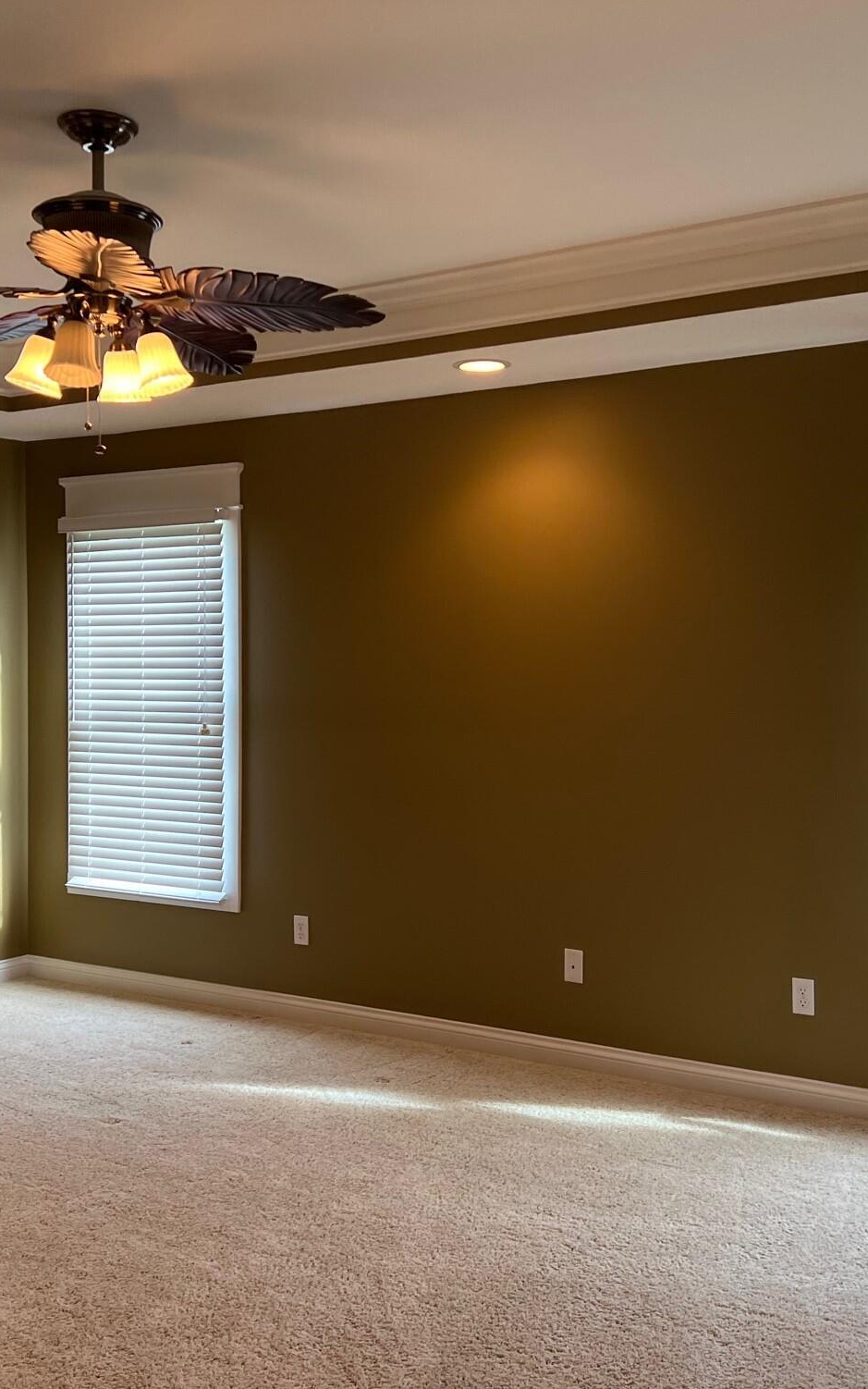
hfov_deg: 34.4
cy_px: 693
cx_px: 441
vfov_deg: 52.7
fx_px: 1400
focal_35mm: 37
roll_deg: +0.5
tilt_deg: -2.3
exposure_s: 1/120
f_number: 1.5
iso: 125
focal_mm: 5.7
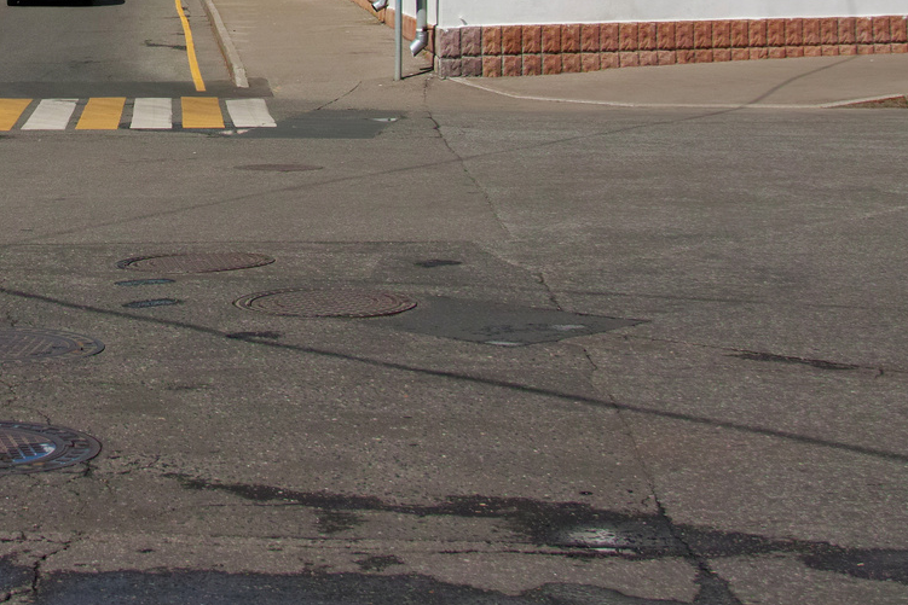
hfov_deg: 19.2
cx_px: 59
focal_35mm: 104
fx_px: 2628
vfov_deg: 12.8
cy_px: -103
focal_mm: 29
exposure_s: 1/1000
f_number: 6.3
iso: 100
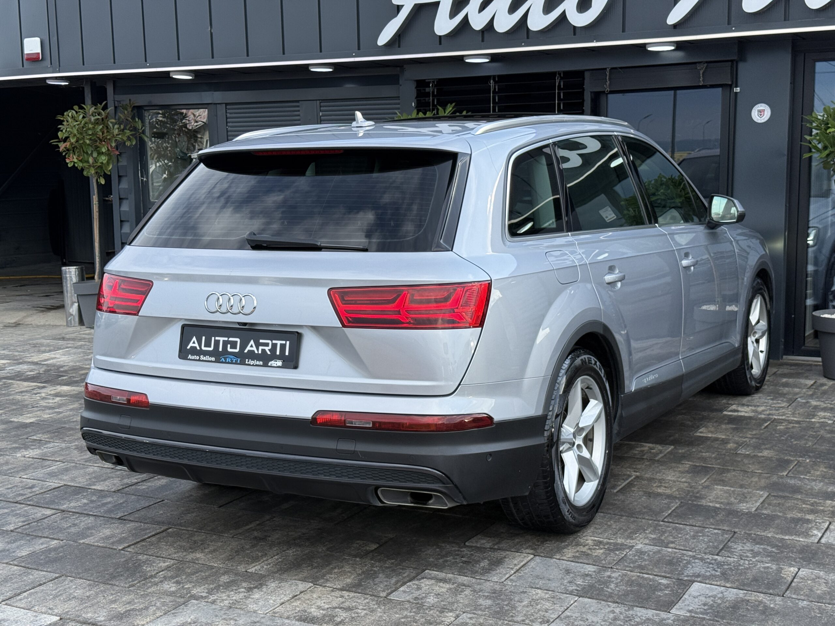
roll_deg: +0.3
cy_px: 313
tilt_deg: -6.2
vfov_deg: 30.3
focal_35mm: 48
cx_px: 418
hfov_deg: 39.7
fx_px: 1158
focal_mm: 6.76
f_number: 1.78
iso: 80
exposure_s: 1/1575
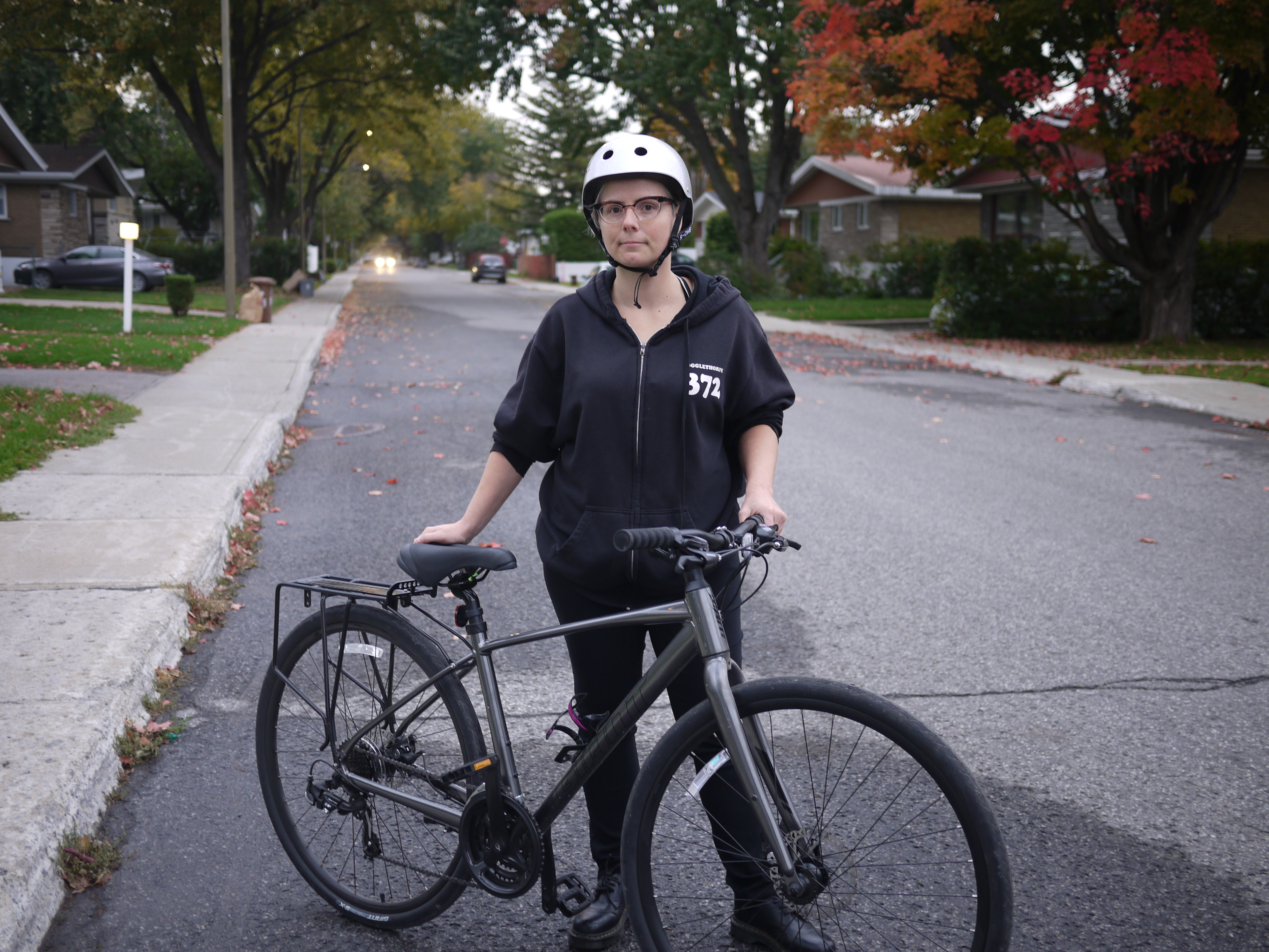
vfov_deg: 36.0
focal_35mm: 40
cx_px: 634
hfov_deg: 46.8
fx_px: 1466
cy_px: 476
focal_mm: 20
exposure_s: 1/50
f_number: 1.7
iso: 100
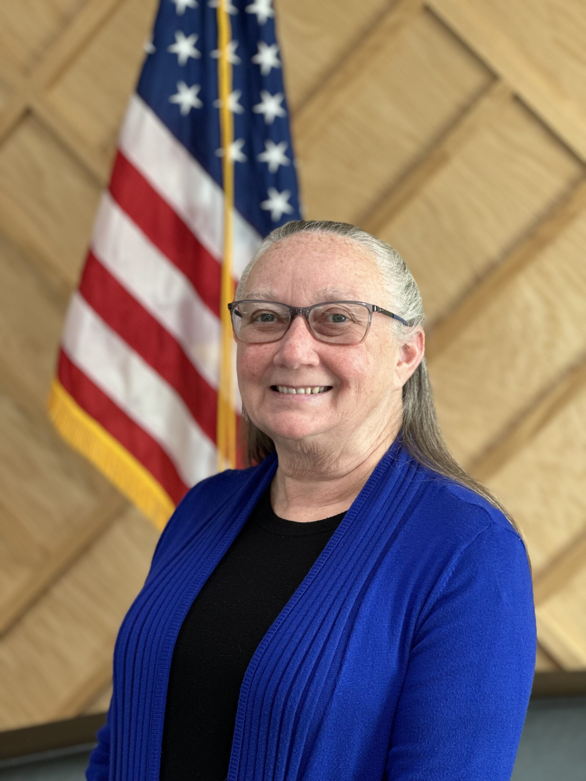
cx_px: 293
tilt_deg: -6.1
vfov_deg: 25.3
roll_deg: -0.1
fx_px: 1738
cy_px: 390
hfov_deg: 19.1
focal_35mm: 77
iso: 125
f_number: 2.8
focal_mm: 9
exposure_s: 1/40
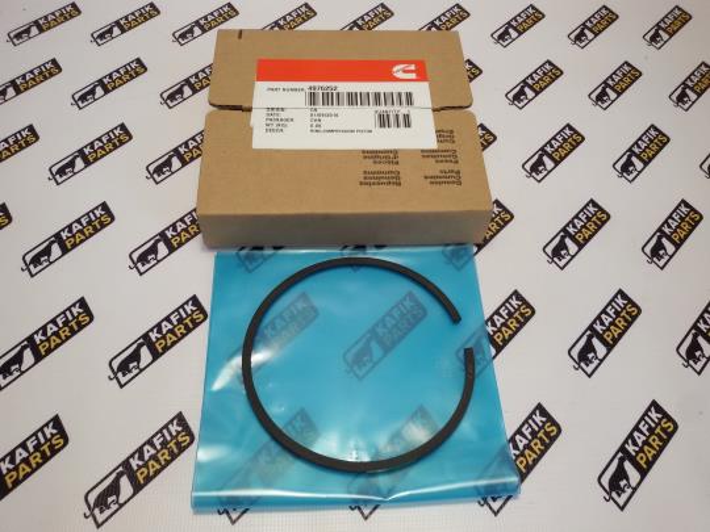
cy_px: 266
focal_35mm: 31
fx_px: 636
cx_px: 355
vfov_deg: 45.4
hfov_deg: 58.4
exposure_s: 1/33
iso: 50
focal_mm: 2.93
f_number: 2.4
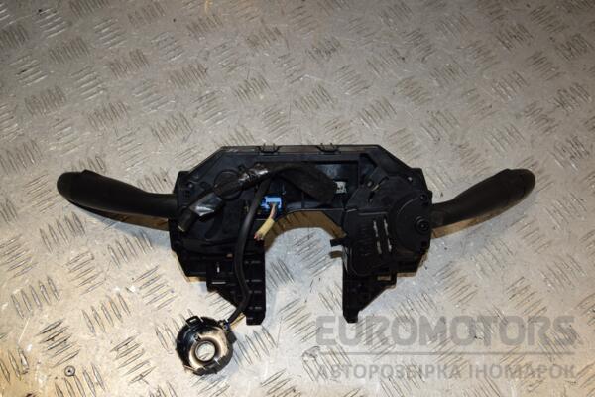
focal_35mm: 38
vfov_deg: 35.5
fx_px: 620
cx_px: 298
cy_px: 198
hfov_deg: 51.3
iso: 800
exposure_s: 1/200
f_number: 13
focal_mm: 25
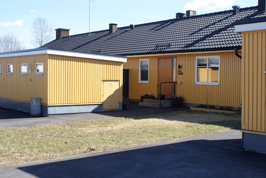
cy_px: 89
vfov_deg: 25.8
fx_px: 388
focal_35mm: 52
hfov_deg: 37.8
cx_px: 133
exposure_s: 1/80
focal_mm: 35
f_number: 9
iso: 100
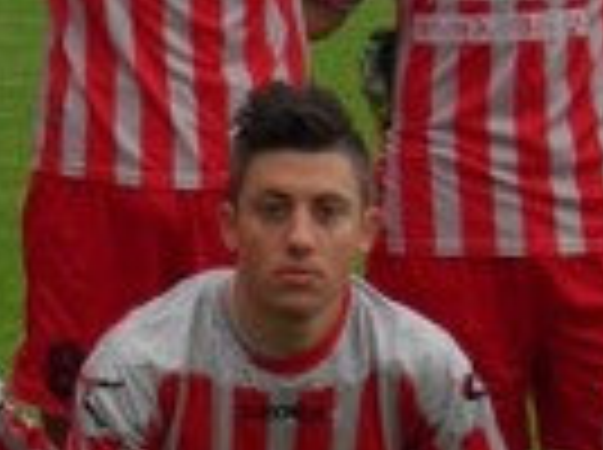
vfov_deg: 5.5
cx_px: -230
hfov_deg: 7.2
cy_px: -7
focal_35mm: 271
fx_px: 4712
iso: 50
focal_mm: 10
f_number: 3.6
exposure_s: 1/80
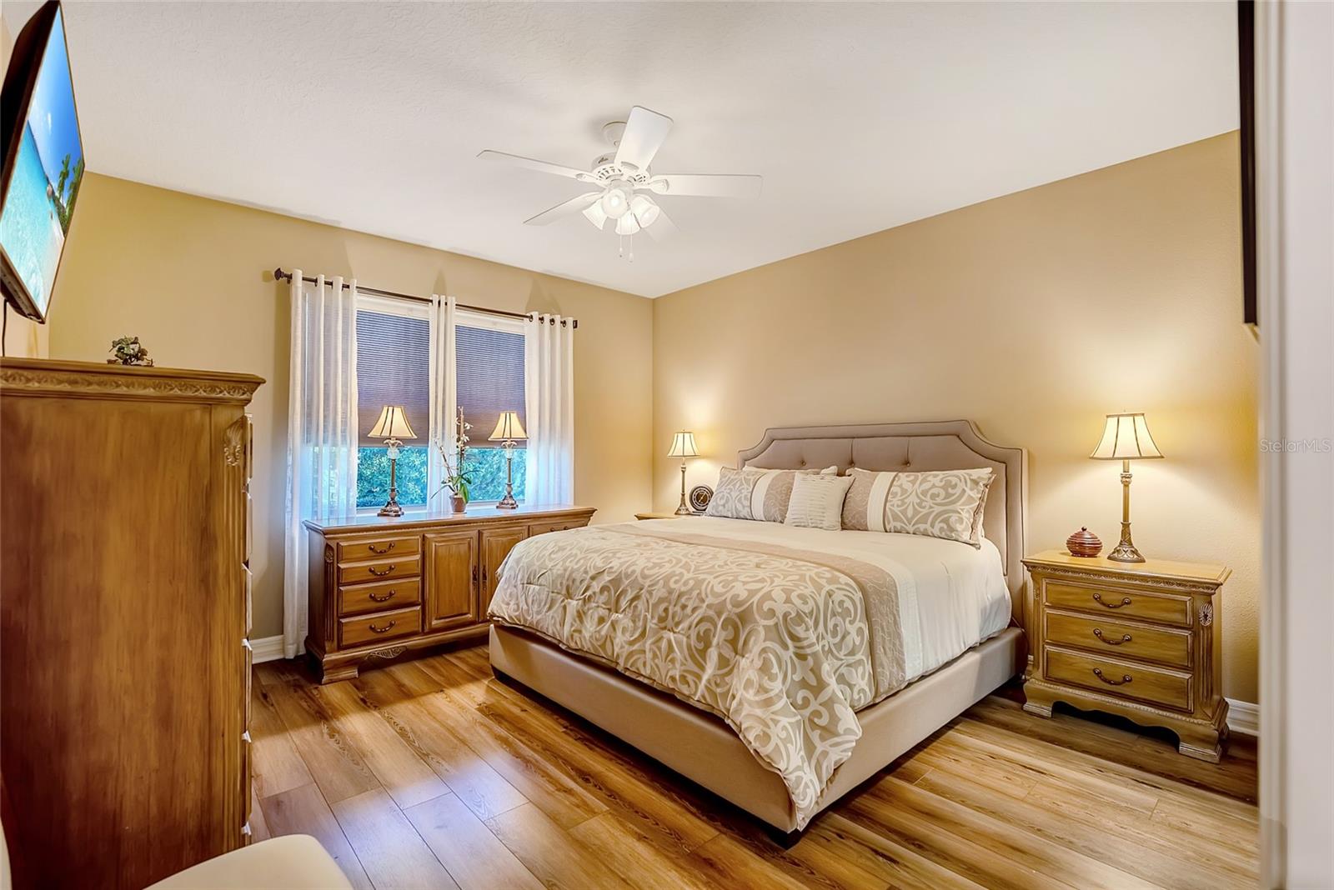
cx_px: 667
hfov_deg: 99.3
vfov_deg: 76.3
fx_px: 567
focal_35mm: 15
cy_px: 445
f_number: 4
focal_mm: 15.3
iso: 1000
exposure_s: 1/1250
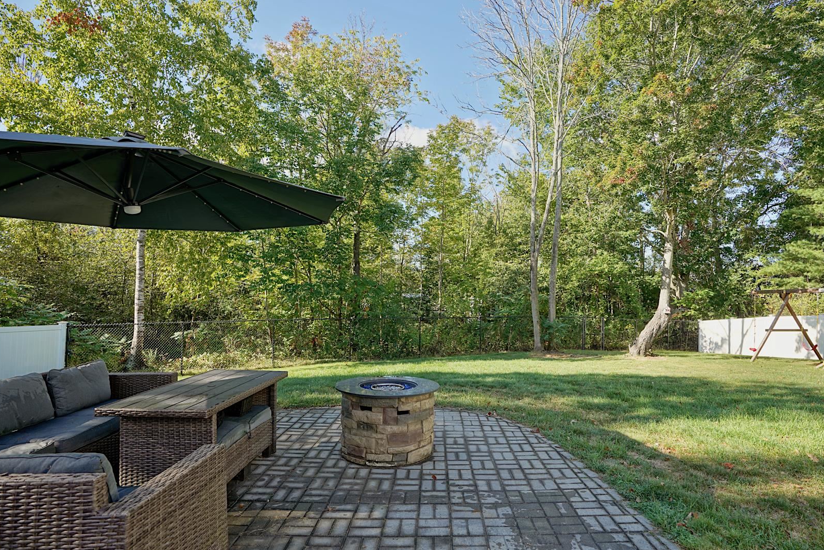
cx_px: 440
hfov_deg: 89.9
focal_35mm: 18
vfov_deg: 67.4
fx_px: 412
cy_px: 284
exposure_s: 1/100
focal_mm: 16
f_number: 5
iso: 100
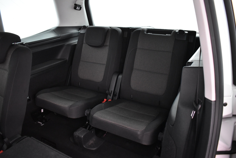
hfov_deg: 67.4
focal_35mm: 27
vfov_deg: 47.9
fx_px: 177
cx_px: 118
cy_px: 79
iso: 3200
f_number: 3.5
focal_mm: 18
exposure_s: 1/20
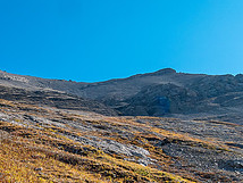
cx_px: -26
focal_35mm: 65
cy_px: 205
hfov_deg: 27.2
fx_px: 457
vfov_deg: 21.4
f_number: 8
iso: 200
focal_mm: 12
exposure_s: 1/200
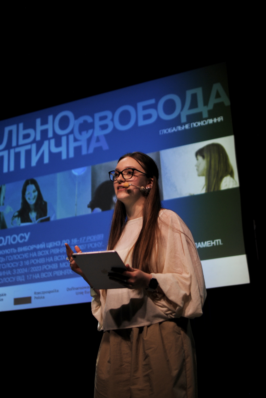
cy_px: 199
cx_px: 133
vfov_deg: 37.8
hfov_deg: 25.8
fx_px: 580
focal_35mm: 52
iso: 200
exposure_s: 1/250
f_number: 1.8
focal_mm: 35
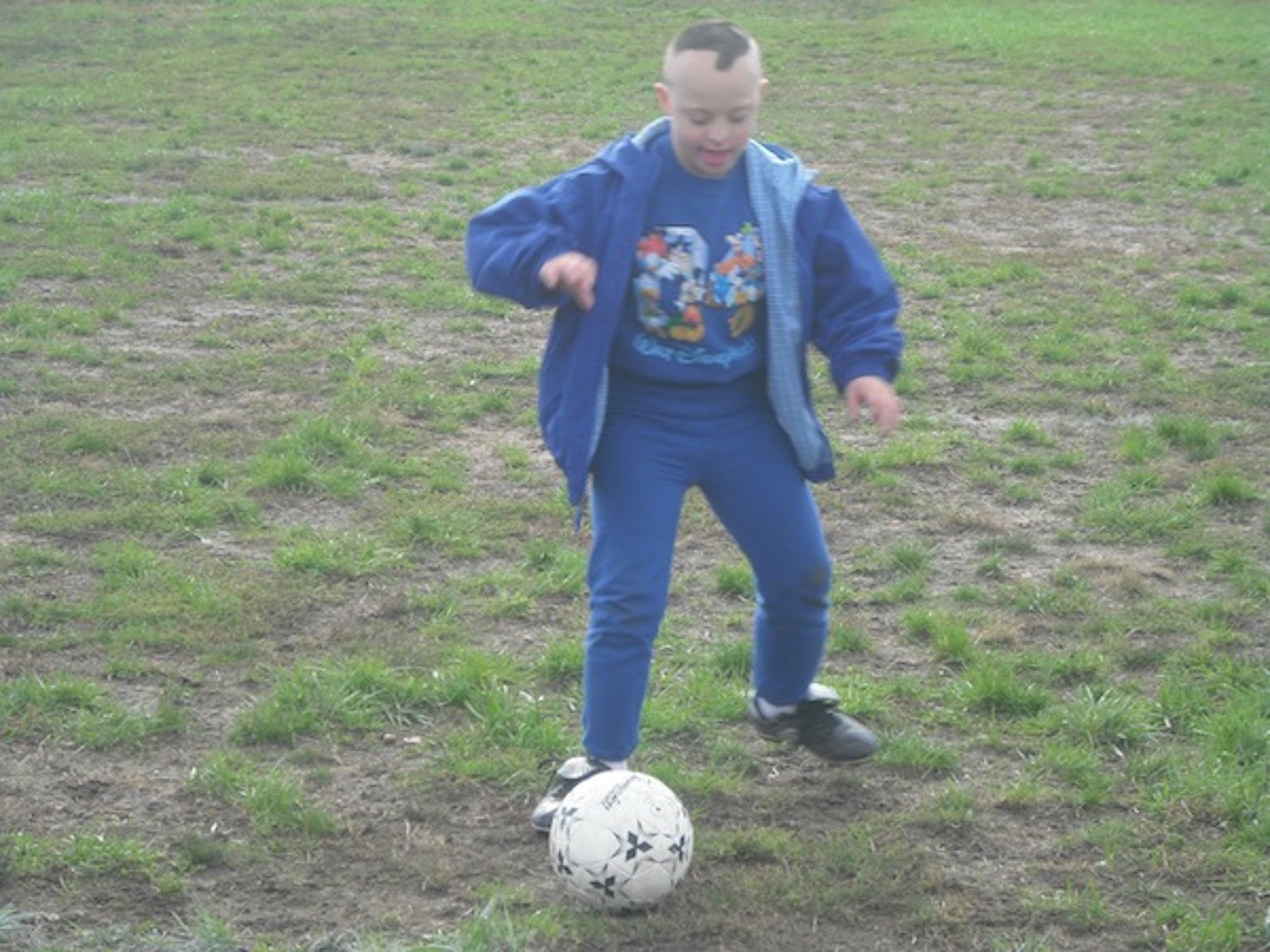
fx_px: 4146
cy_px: 476
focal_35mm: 113
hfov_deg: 17.4
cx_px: 635
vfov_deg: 13.1
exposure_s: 1/80
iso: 64
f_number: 5.2
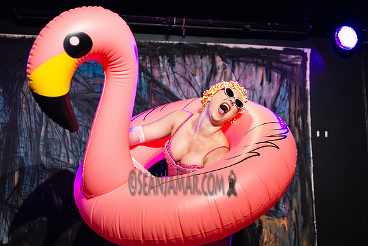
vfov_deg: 33.2
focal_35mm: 40
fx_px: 412
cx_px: 212
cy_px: 120
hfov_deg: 48.0
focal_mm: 35
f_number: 2
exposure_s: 1/400
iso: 3200
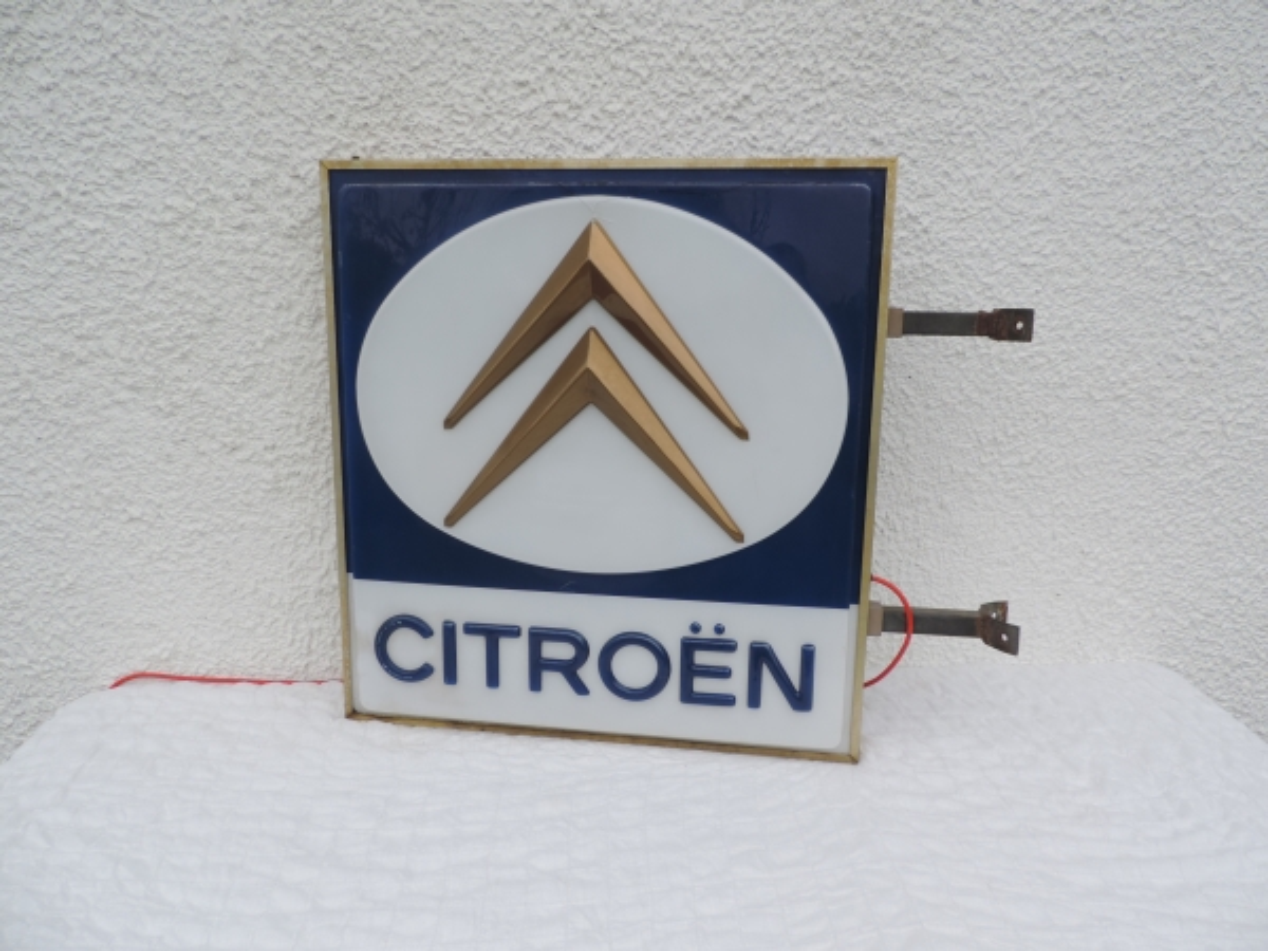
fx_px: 879
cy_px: 476
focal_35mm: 24
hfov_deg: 71.6
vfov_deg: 56.8
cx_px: 634
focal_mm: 4.3
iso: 80
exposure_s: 1/320
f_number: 3
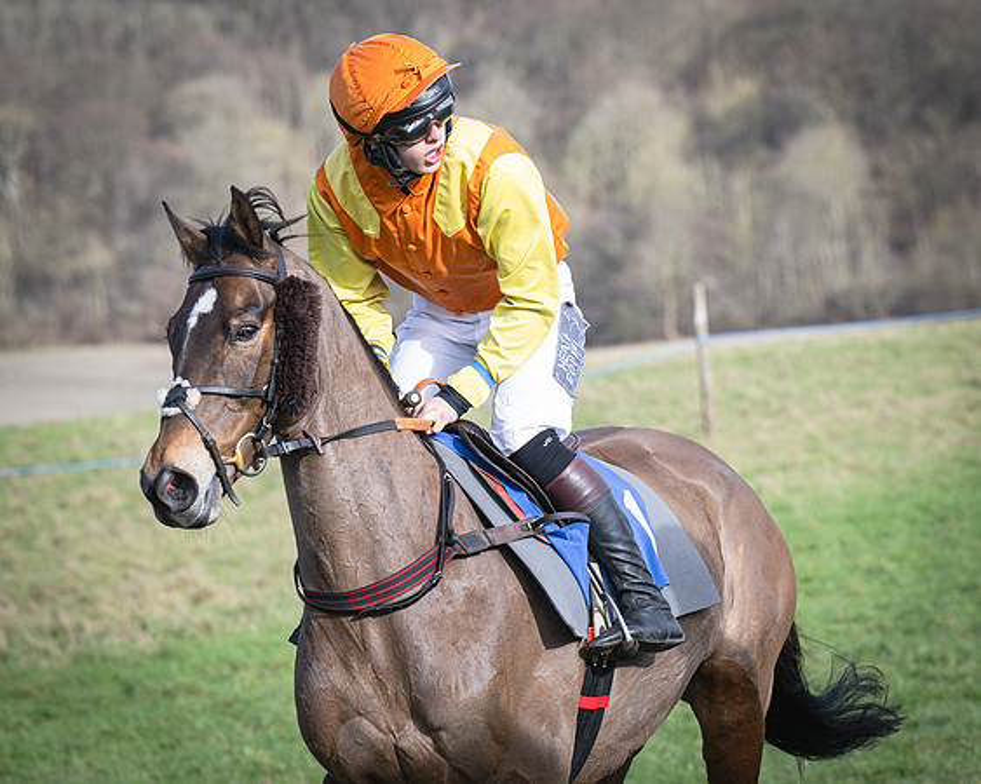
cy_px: 394
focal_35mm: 244
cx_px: 538
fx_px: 7084
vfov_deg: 6.3
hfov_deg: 7.9
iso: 400
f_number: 5
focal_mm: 140
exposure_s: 1/1000
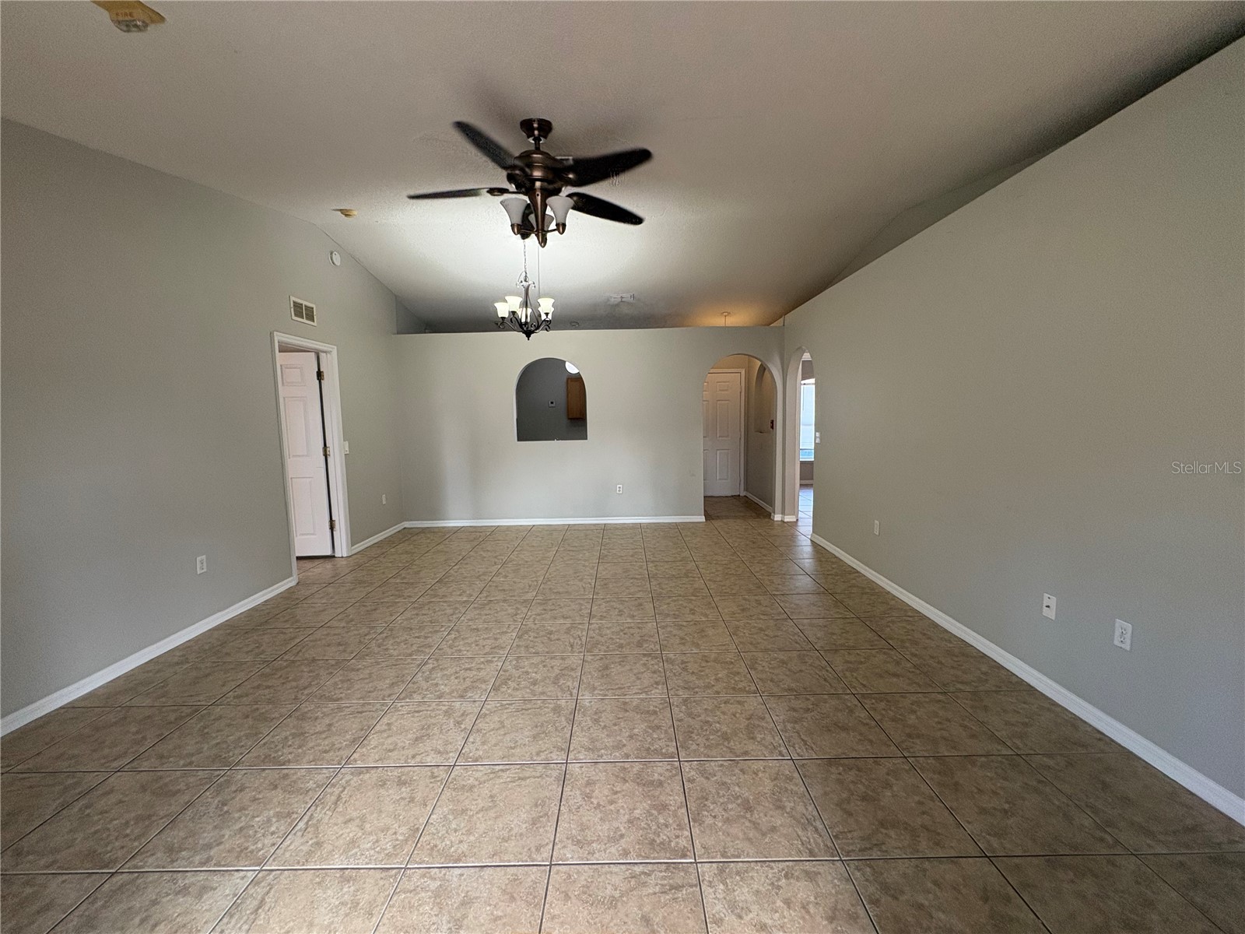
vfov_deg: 85.7
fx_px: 504
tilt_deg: -5.2
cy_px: 467
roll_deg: +0.6
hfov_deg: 102.1
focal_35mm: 14
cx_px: 622
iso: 250
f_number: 2.2
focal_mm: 2.22
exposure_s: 1/120
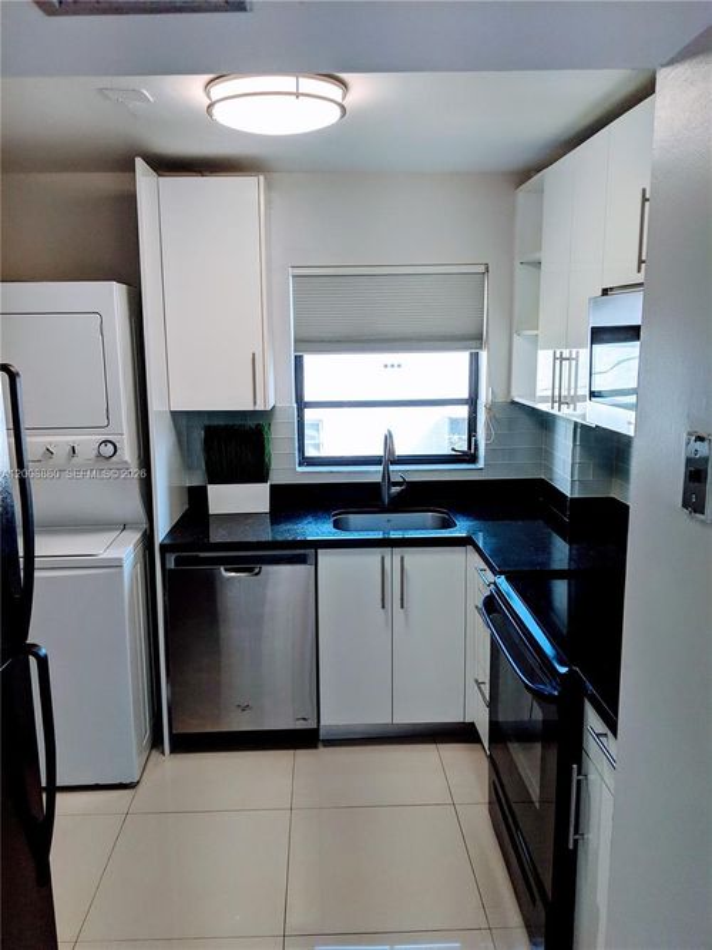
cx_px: 356
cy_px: 475
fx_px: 741
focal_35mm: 27
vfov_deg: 65.3
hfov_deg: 51.3
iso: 90
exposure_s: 1/290
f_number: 1.8
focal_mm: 4.44
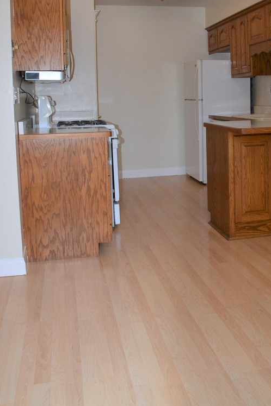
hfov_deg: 33.9
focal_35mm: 39
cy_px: 128
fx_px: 441
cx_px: 177
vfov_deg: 48.5
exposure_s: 1/50
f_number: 9
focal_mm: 18
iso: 720
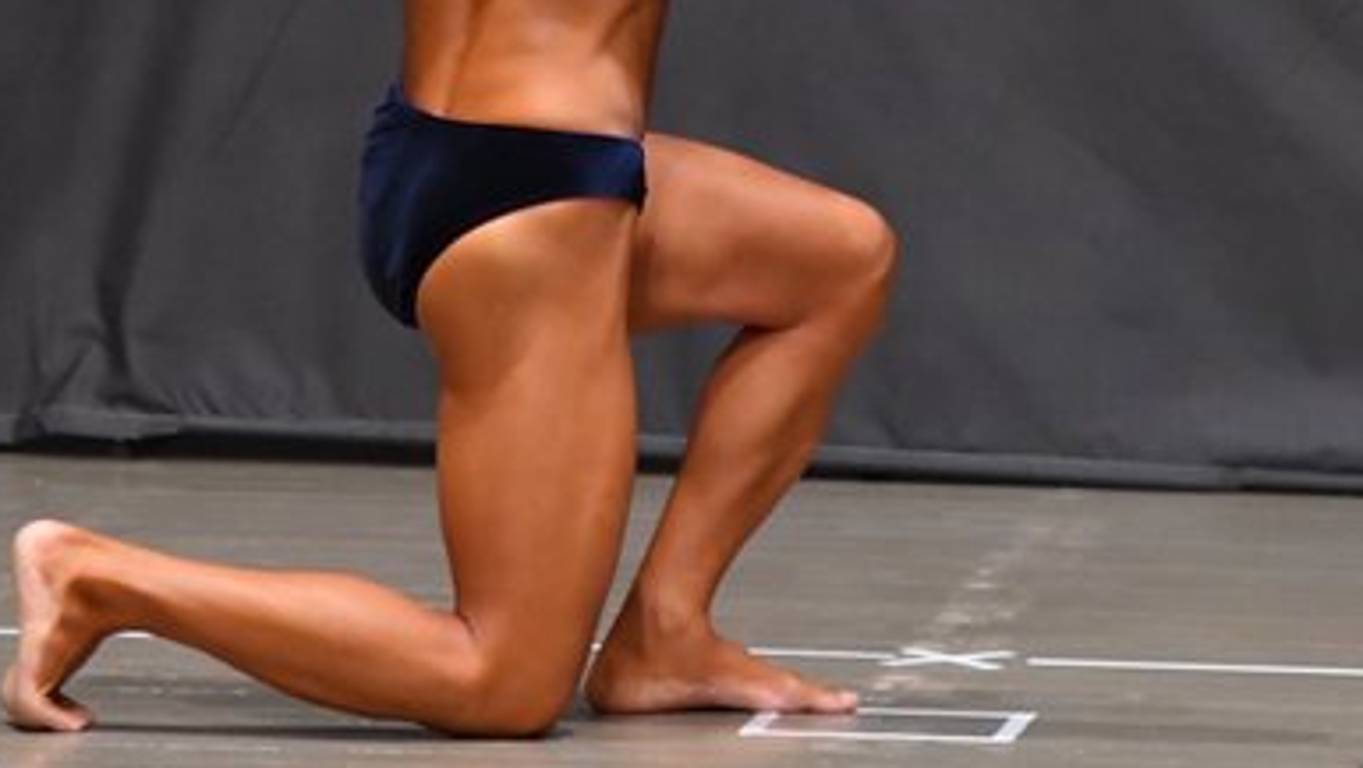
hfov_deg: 3.6
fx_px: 21695
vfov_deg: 2.0
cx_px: 643
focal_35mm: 600
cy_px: 25
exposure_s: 1/400
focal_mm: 190
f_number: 5.6
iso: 6400
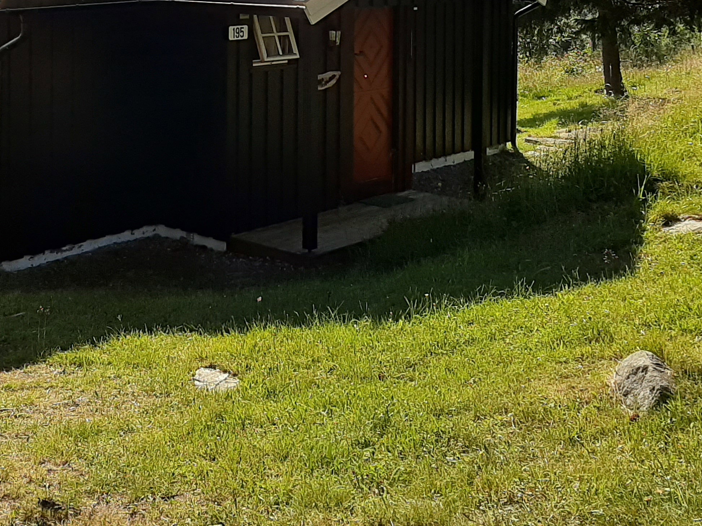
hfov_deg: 34.8
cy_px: -1
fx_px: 1095
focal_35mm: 54
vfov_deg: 25.7
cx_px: 179
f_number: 1.7
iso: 40
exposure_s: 1/3145
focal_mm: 3.93
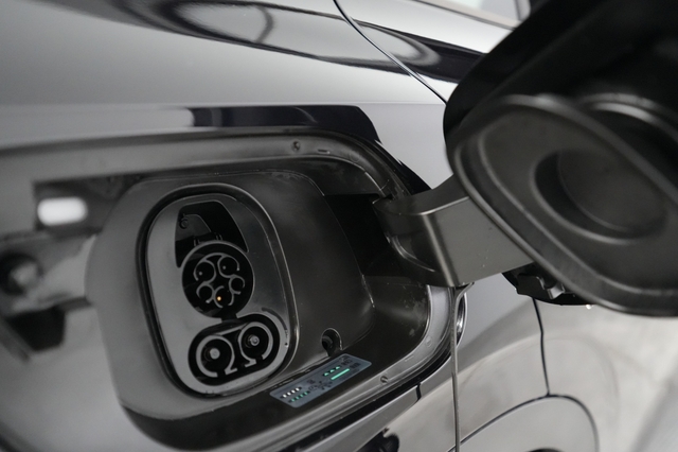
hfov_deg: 65.5
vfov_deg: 46.4
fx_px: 527
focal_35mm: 28
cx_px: 339
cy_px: 226
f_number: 2.8
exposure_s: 1/160
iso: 12800
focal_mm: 28
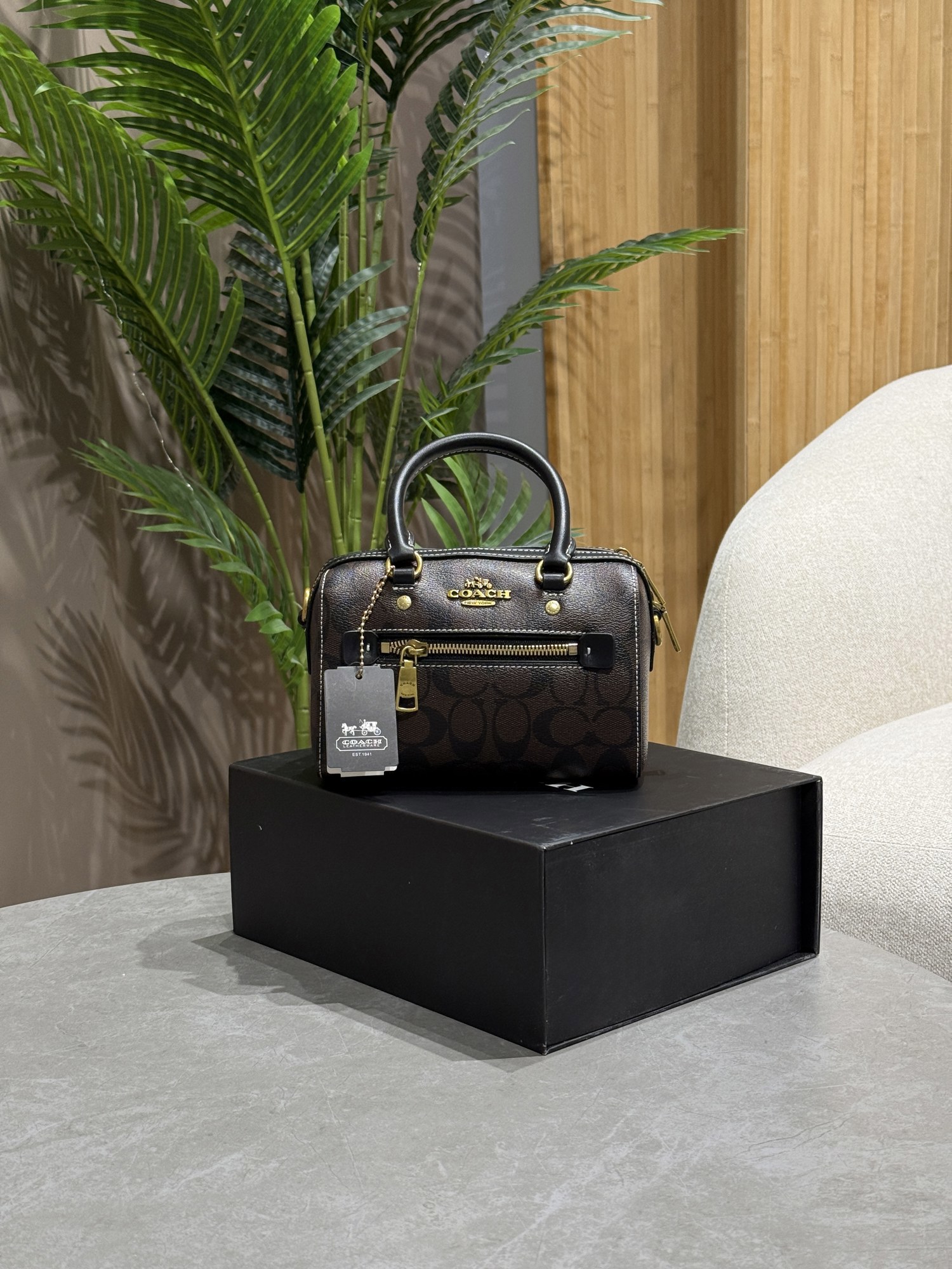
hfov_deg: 30.3
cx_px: 476
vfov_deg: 39.7
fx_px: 1760
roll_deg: +1.1
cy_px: 634
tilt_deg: -8.7
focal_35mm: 48
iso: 80
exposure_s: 1/100
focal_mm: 6.76
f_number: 1.78
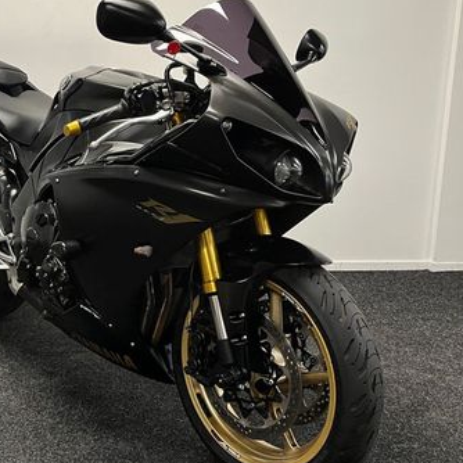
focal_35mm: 44
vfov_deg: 38.3
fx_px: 666
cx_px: 141
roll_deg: +0.8
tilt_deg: -13.7
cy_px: 218
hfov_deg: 37.8
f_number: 1.6
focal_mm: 5.1
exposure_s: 1/50
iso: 125
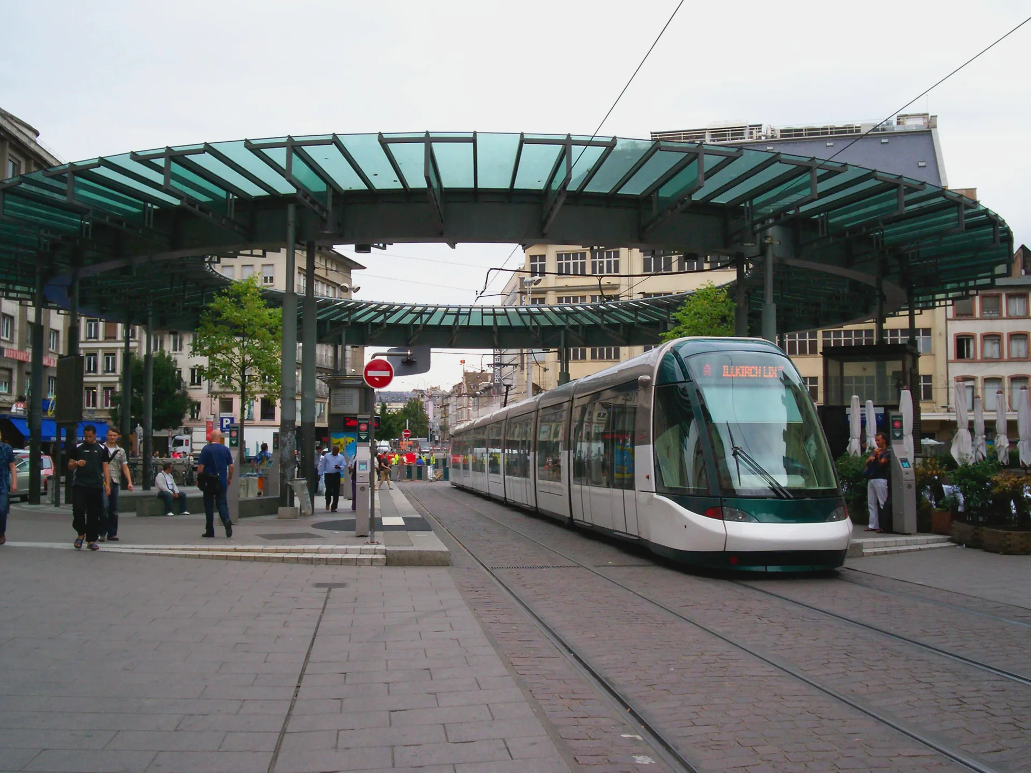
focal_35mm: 36
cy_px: 386
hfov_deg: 51.4
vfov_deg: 39.7
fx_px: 1072
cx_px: 516
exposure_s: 1/291
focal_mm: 5.9
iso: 100
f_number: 4.5
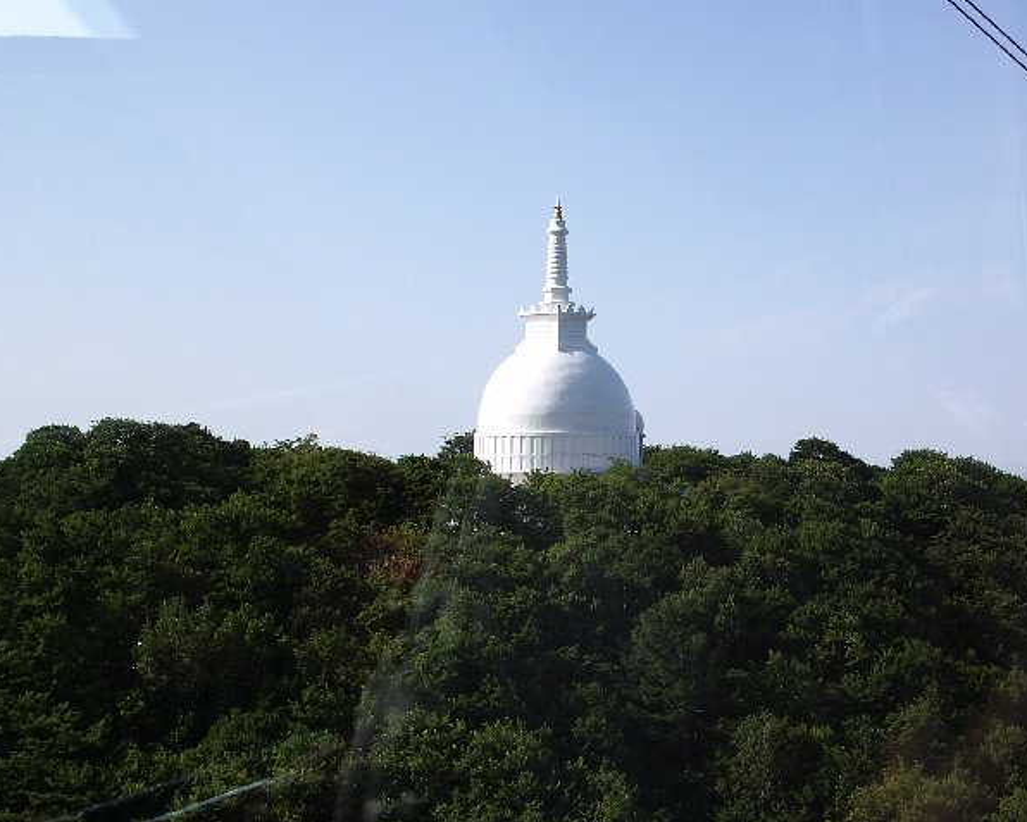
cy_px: 412
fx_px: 1976
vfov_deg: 23.5
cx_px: 486
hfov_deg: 29.1
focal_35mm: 65
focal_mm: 10.2
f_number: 5.6
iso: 50
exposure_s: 1/250
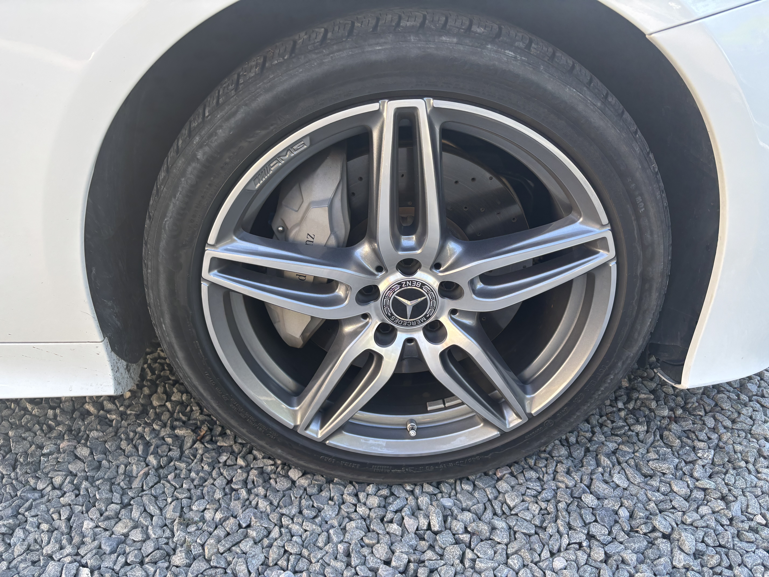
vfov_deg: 53.1
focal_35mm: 26
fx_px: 578
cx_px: 384
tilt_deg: -28.0
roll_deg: -1.3
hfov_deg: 67.3
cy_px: 288
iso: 40
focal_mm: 5.96
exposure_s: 1/179
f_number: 1.6
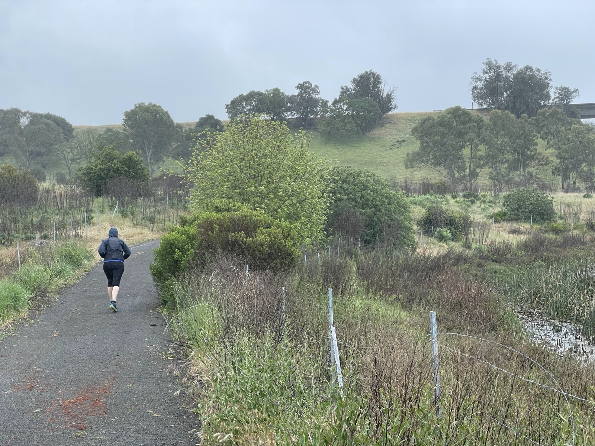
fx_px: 894
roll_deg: -0.8
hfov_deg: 36.8
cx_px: 298
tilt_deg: -1.7
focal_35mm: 52
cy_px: 223
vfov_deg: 28.0
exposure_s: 1/607
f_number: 2
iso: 25
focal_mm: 6
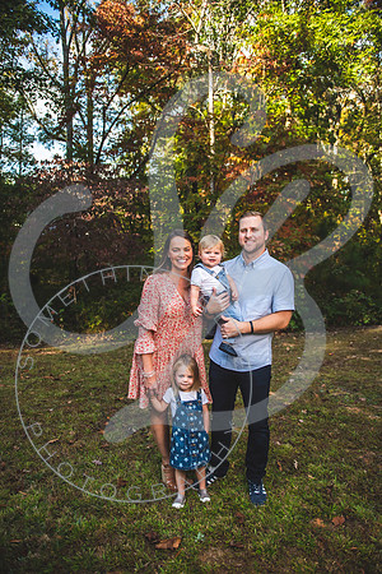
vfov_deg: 73.7
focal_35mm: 24
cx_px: 191
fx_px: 382
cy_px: 287
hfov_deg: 53.1
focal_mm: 24
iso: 100
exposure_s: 1/400
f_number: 2.8
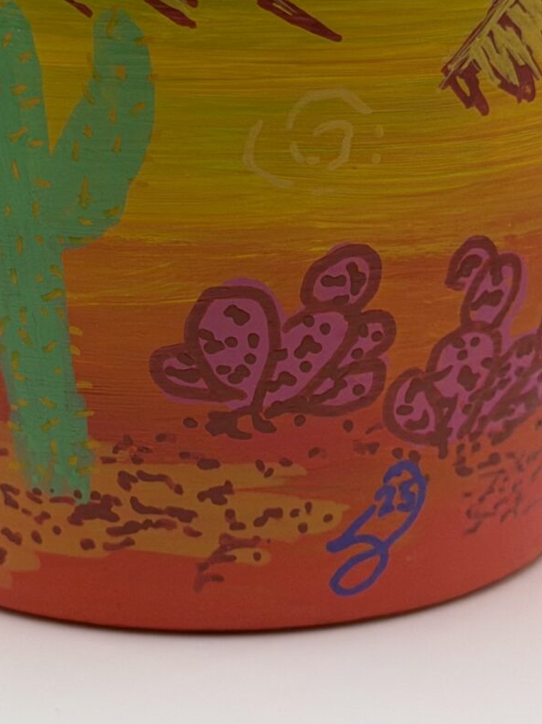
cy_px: 263
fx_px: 3279
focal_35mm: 157
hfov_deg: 9.4
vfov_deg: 12.6
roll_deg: -0.9
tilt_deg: -16.3
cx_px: 188
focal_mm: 6.76
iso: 64
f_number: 1.78
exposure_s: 1/699
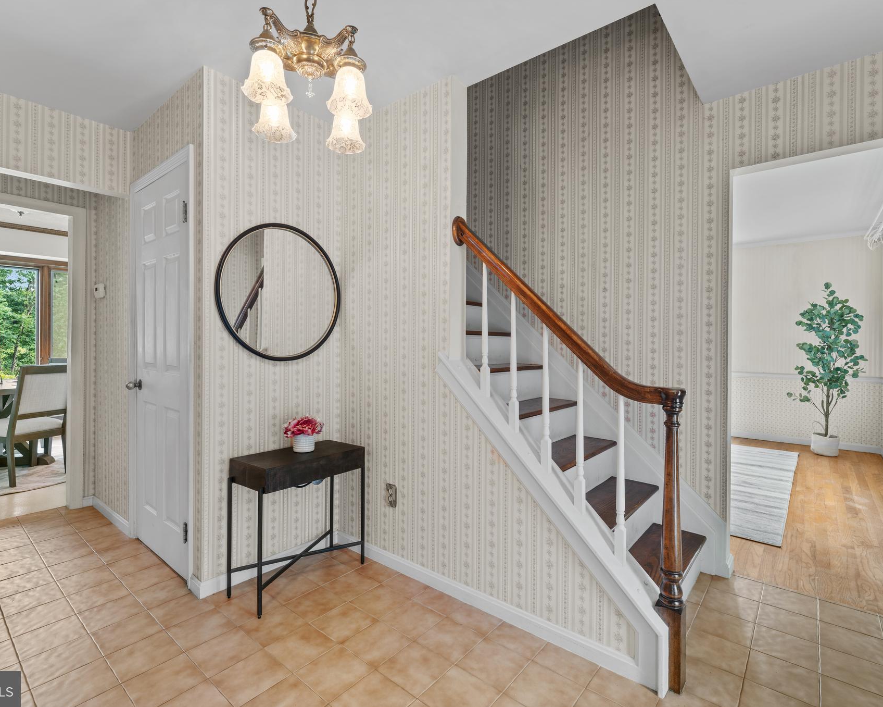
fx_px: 447
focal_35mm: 17
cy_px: 354
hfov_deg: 89.3
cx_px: 438
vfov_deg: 76.6
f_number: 8
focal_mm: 15.1
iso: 100
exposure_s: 1/1.25
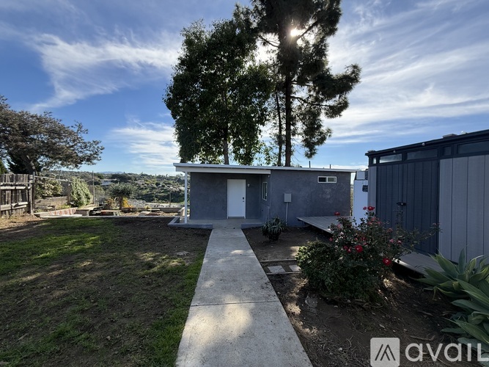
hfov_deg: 102.1
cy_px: 184
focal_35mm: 14
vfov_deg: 85.7
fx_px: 198
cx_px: 244
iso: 64
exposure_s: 1/1464
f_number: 2.2
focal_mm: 2.22
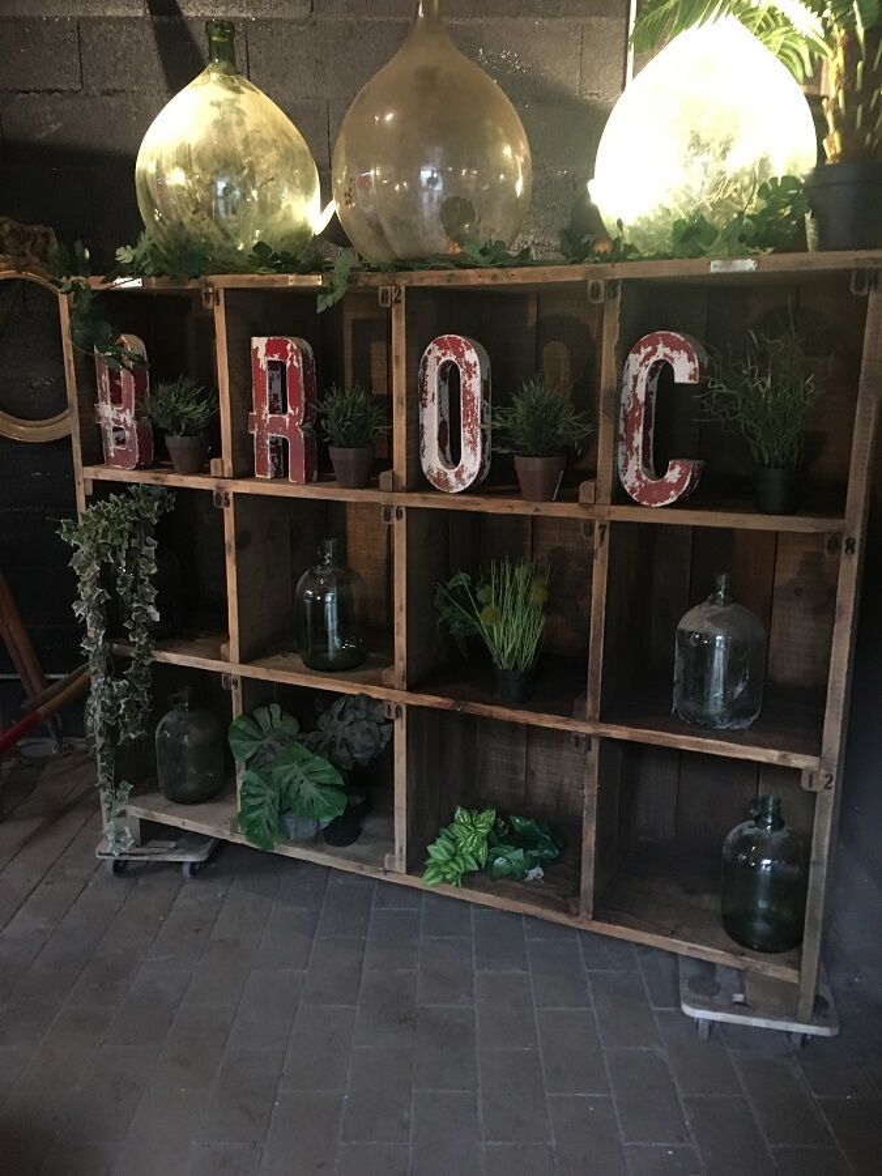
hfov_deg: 48.2
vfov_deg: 61.7
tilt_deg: -13.0
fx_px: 985
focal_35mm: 29
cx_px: 441
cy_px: 588
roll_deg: +0.9
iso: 400
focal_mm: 4.15
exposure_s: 1/17
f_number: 2.2
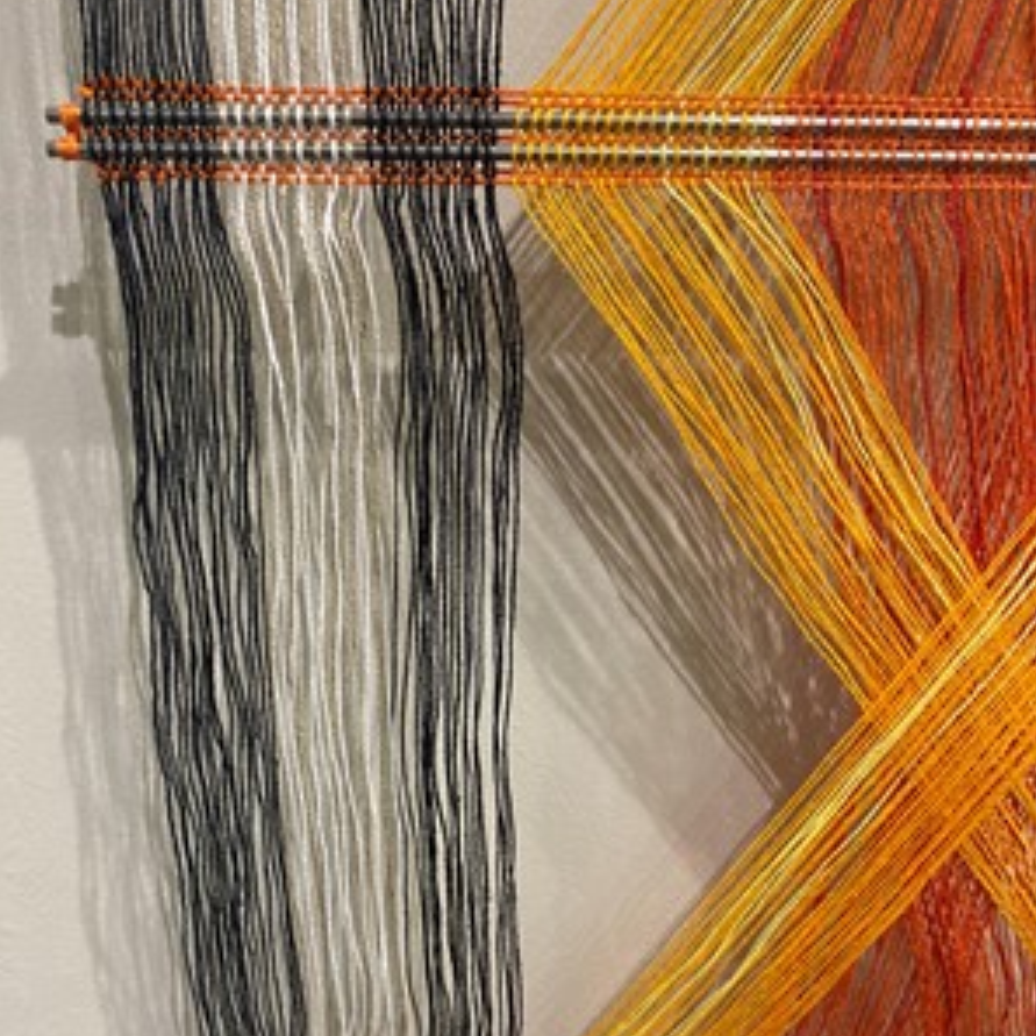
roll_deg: +0.0
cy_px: 645
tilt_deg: -17.4
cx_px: 520
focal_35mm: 31
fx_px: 1050
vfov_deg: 52.0
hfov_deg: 52.5
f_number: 1.8
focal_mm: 4.25
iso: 125
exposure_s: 1/50
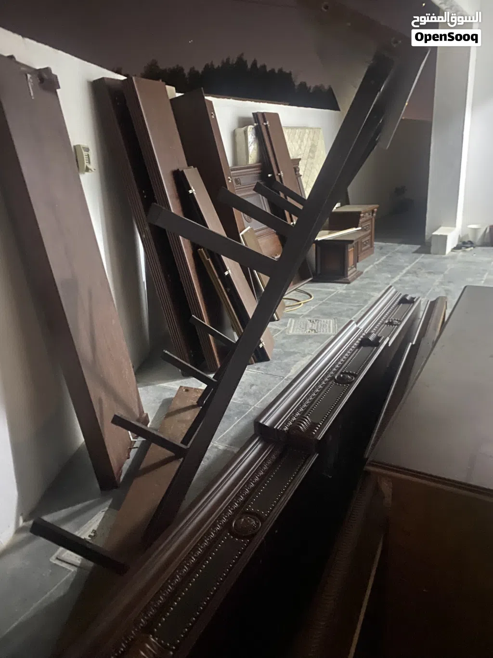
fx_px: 494
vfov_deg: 67.3
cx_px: 246
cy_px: 329
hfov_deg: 53.1
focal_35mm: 26
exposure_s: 1/8
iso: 640
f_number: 1.8
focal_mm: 4.25
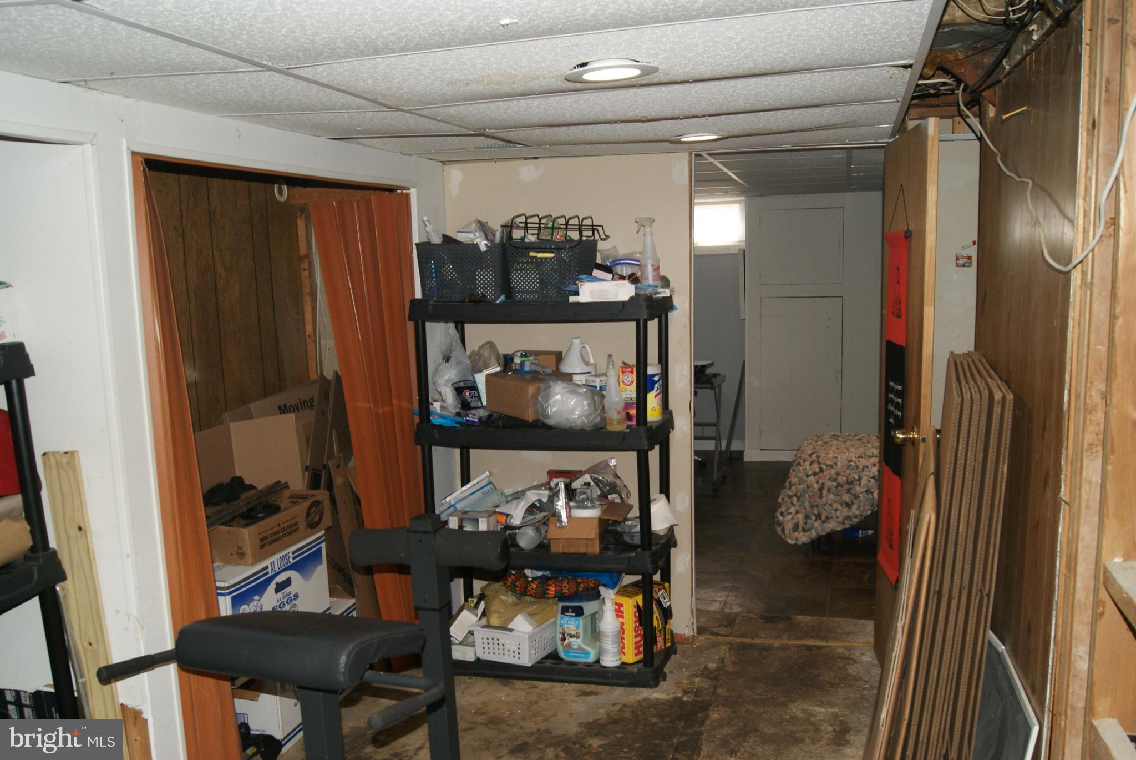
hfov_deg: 57.2
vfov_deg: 40.0
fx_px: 1042
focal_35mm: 33
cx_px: 568
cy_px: 380
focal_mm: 22
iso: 400
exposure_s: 1/60
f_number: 5.6
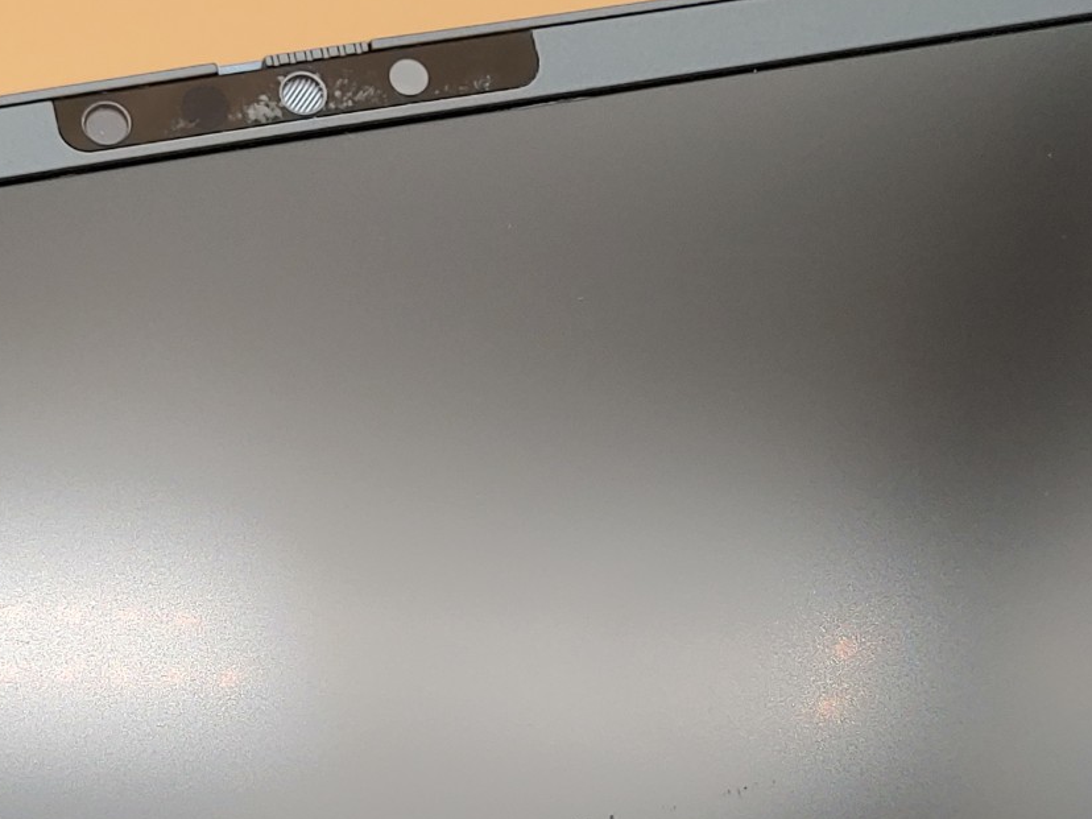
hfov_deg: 24.4
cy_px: 597
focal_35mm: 80
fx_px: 2524
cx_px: 466
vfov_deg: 18.3
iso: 50
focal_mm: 4.36
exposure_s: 1/63
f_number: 1.8
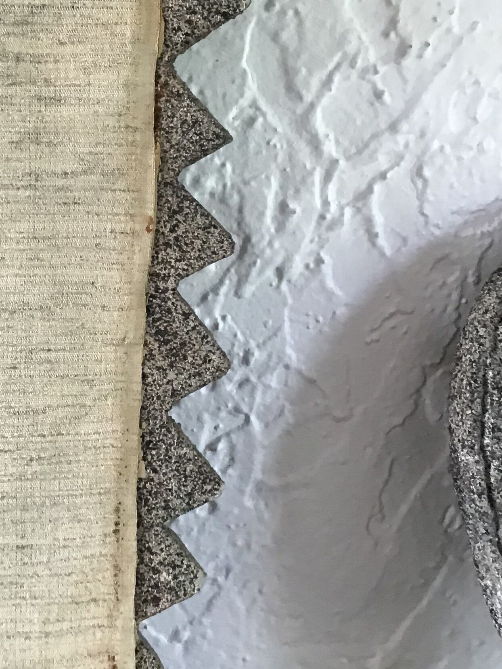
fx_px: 1180
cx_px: 36
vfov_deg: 31.3
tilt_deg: -11.6
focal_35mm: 61
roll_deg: -4.2
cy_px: 205
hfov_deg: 23.3
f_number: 2.4
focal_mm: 3.3
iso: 64
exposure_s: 1/33
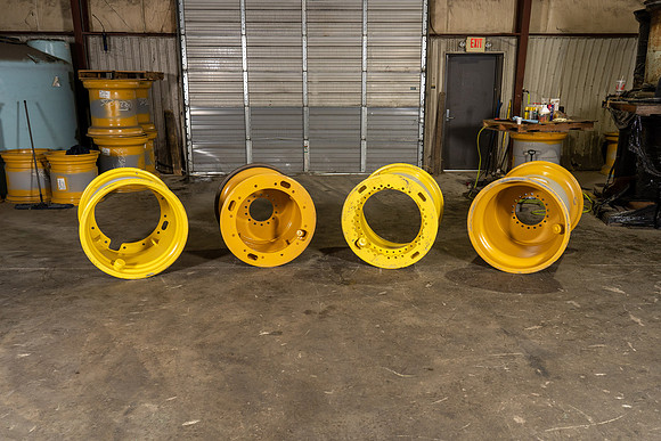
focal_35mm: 31
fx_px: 569
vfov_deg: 42.3
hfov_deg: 60.3
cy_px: 220
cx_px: 330
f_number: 5.6
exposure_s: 1/80
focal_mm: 31
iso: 800
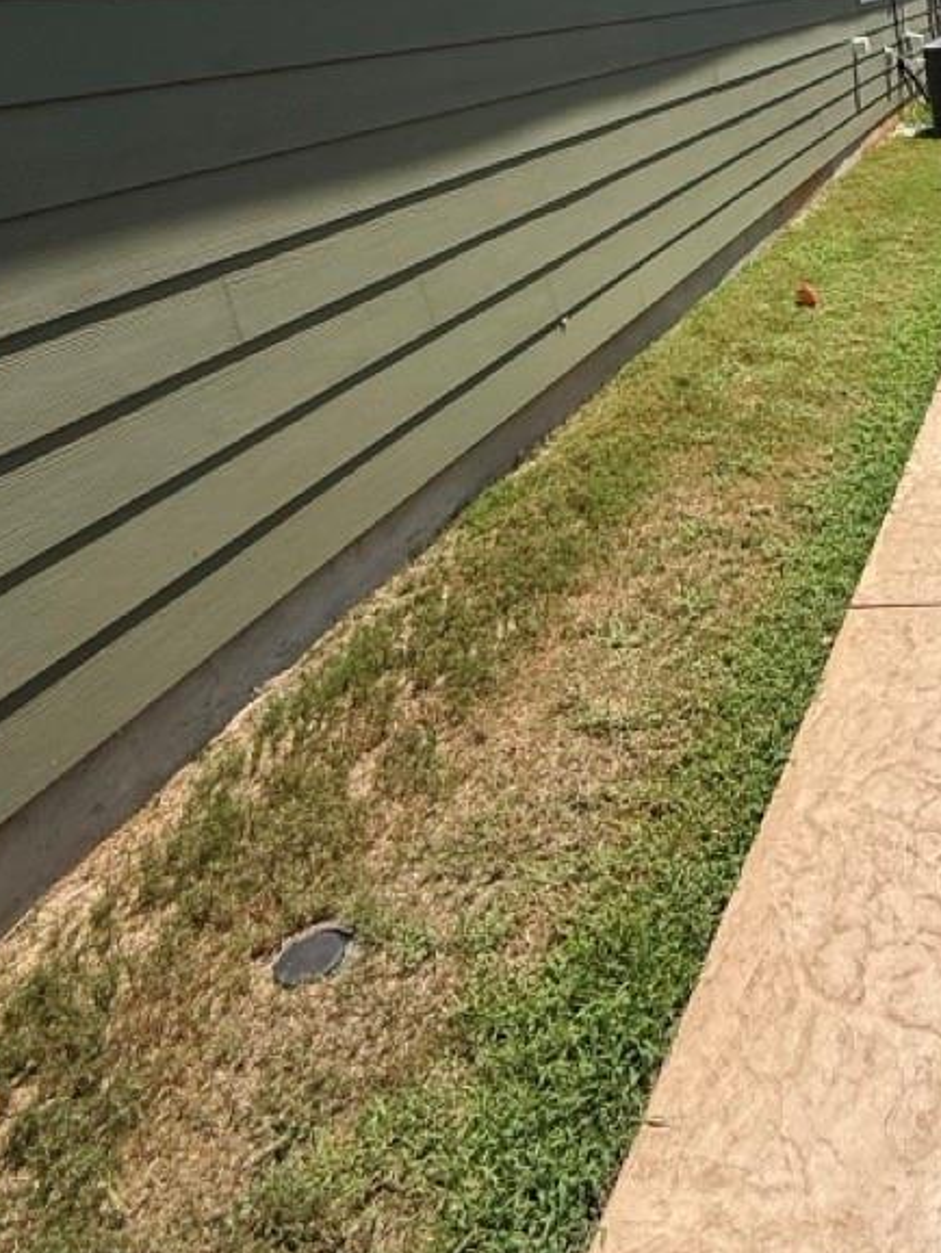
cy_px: 199
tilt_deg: -11.6
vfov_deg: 53.3
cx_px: 1017
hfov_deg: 38.3
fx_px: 1123
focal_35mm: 31
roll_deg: +5.9
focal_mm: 2.22
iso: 50
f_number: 2.2
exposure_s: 1/3289
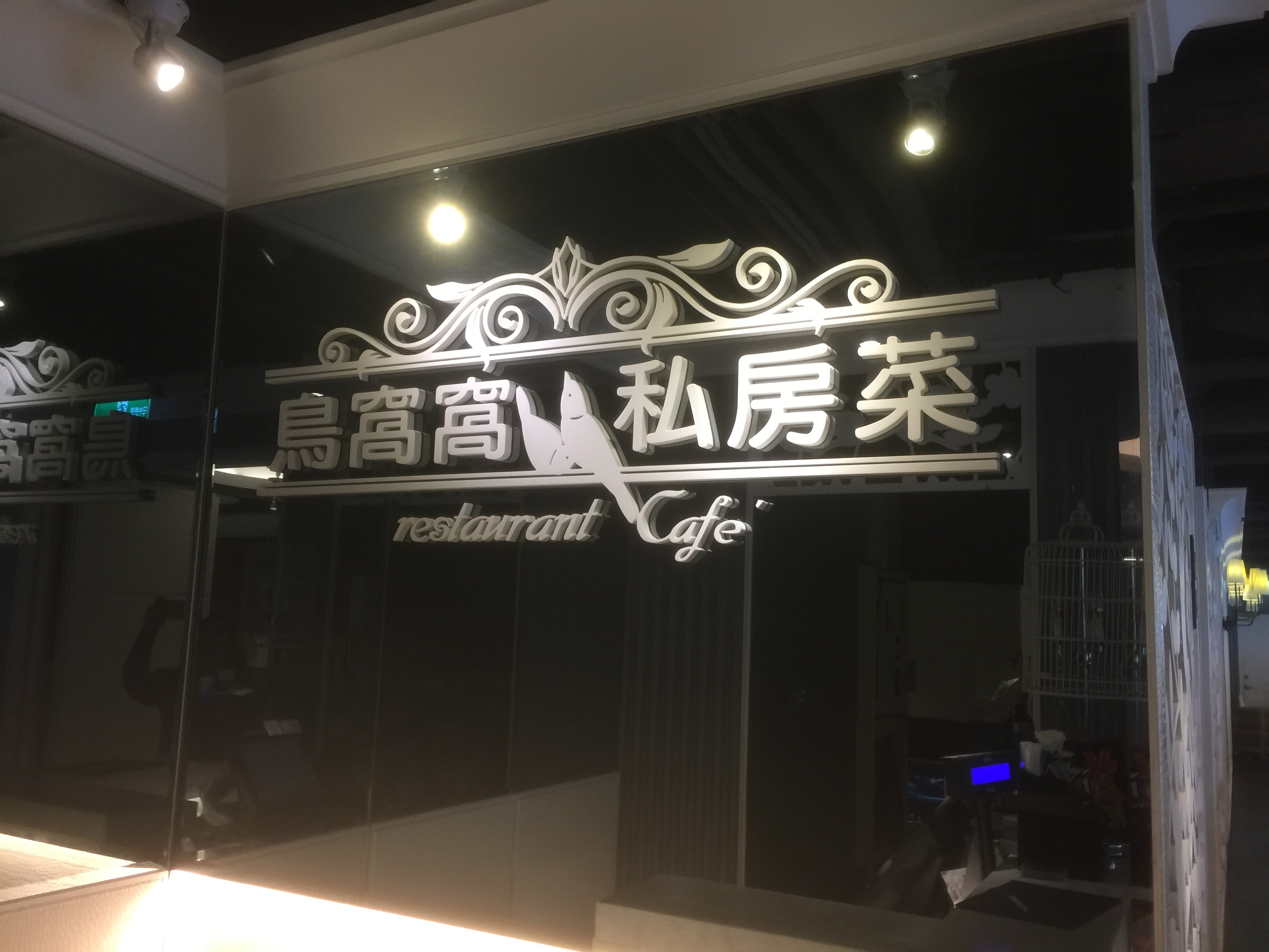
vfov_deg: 48.2
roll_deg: -2.3
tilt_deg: +8.3
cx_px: 634
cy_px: 476
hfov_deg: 61.7
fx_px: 1063
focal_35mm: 29
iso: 50
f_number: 2.2
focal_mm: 4.15
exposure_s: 1/15
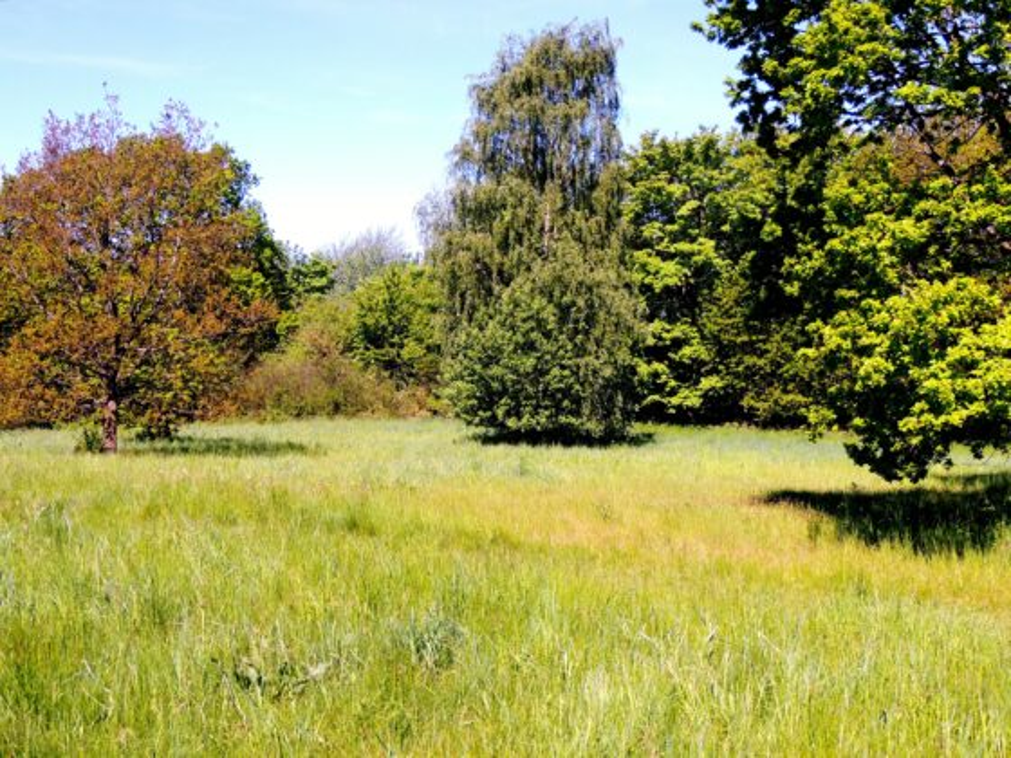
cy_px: 379
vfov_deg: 30.9
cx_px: 506
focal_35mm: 47
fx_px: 1373
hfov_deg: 40.4
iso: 100
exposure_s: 1/500
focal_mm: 8.3
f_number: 3.5
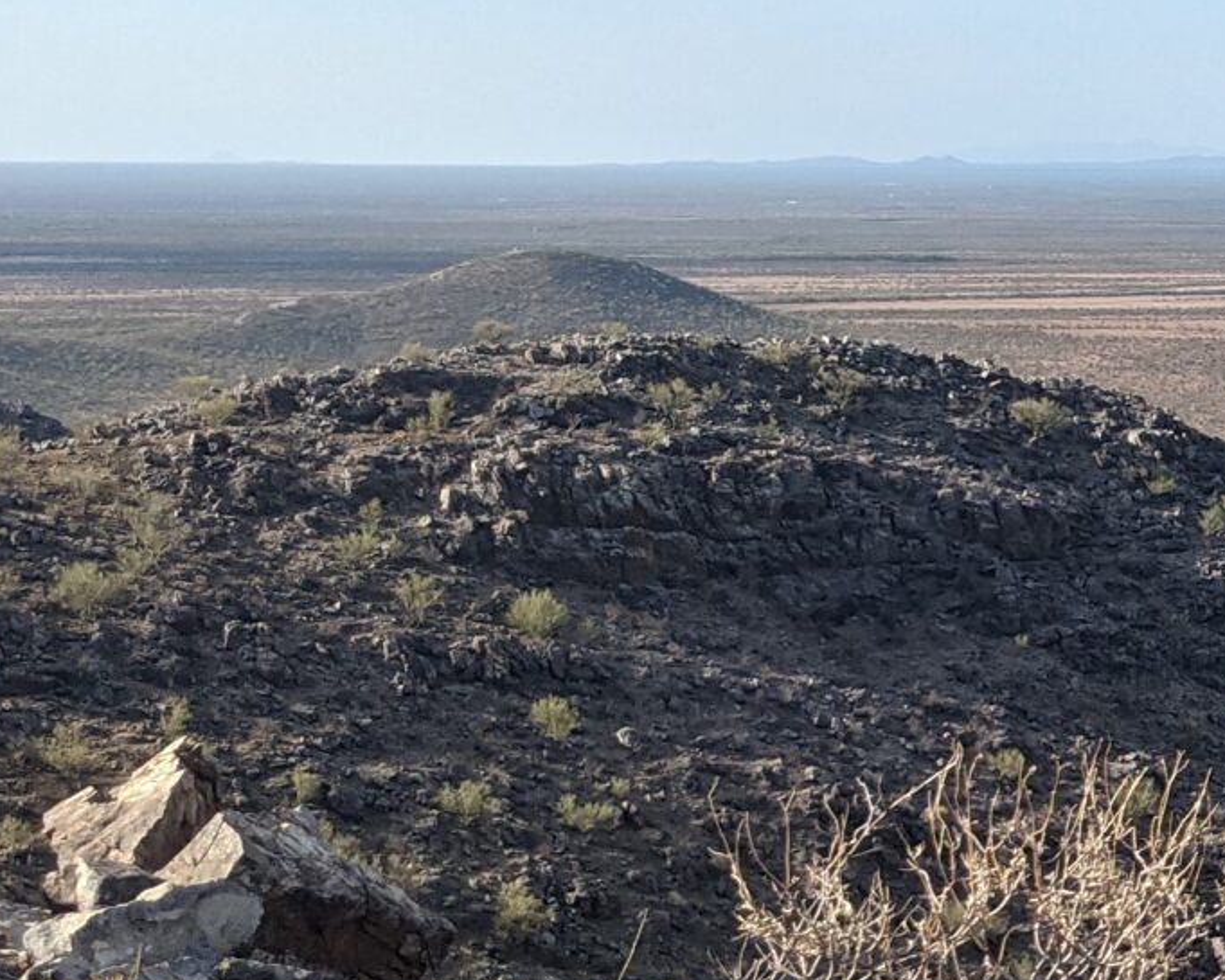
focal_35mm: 99
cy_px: 716
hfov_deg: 17.2
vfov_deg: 15.5
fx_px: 3590
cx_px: 1912
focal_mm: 4.38
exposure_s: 1/2933
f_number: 1.73
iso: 74
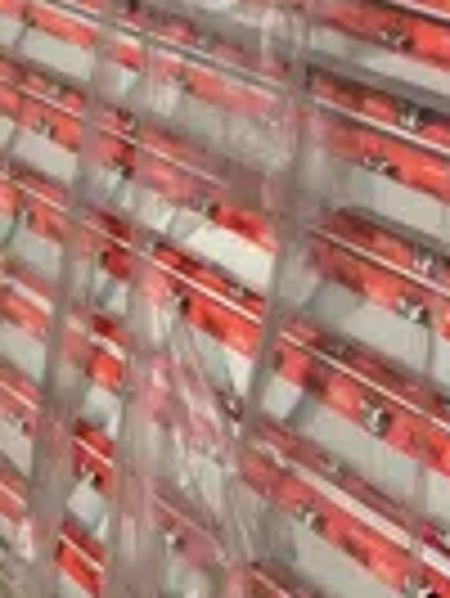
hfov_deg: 9.3
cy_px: 9
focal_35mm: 156
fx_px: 2700
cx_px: -180
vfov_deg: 12.5
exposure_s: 1/1996
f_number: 2.4
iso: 16
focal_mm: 6
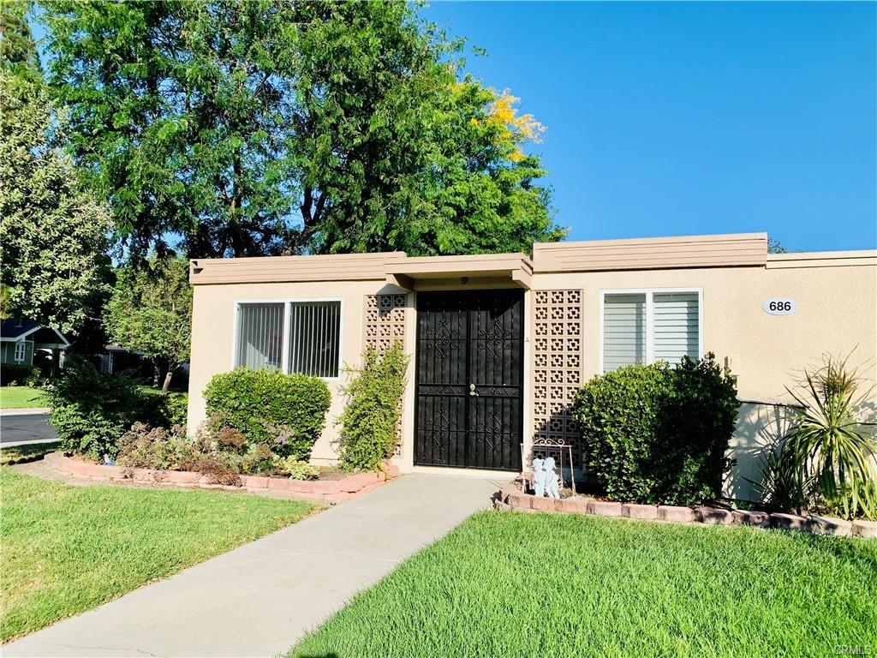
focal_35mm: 26
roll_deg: -0.6
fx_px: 659
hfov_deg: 67.3
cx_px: 438
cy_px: 329
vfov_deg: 53.1
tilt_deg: +3.2
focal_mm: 4.25
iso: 25
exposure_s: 1/2033
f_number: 1.8
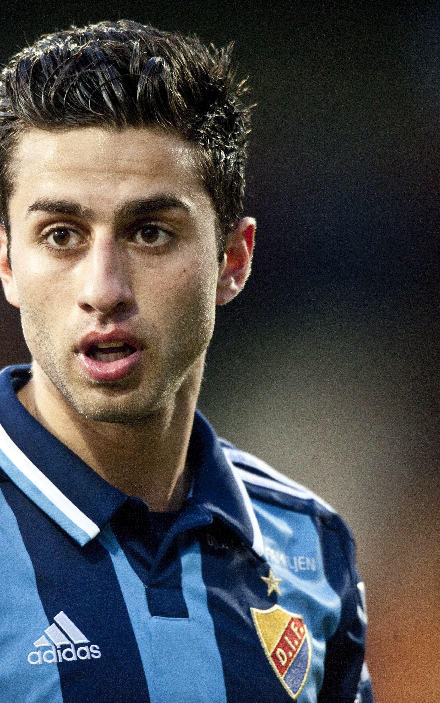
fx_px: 17633
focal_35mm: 919
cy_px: 352
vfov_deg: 2.3
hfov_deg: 1.4
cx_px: 92
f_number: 4
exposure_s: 1/800
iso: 2500
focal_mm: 600
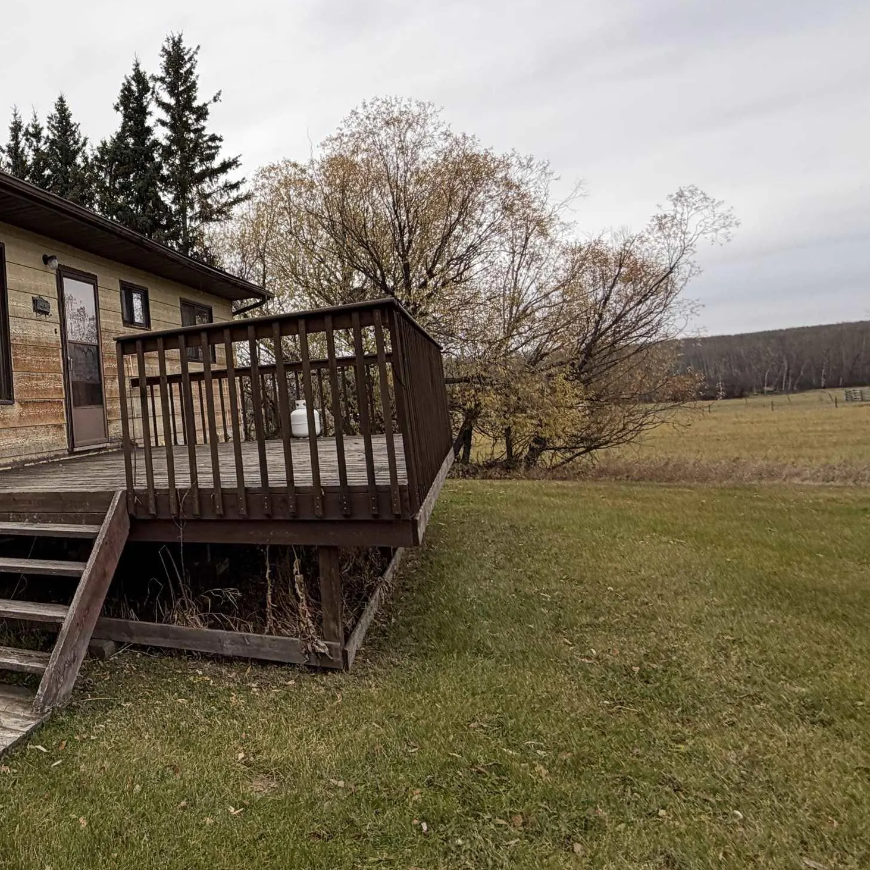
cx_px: 68
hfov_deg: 52.6
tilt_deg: +4.3
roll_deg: +4.5
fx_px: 739
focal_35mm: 26
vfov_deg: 60.6
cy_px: 369
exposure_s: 1/209
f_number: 2.2
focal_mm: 2.22
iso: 40
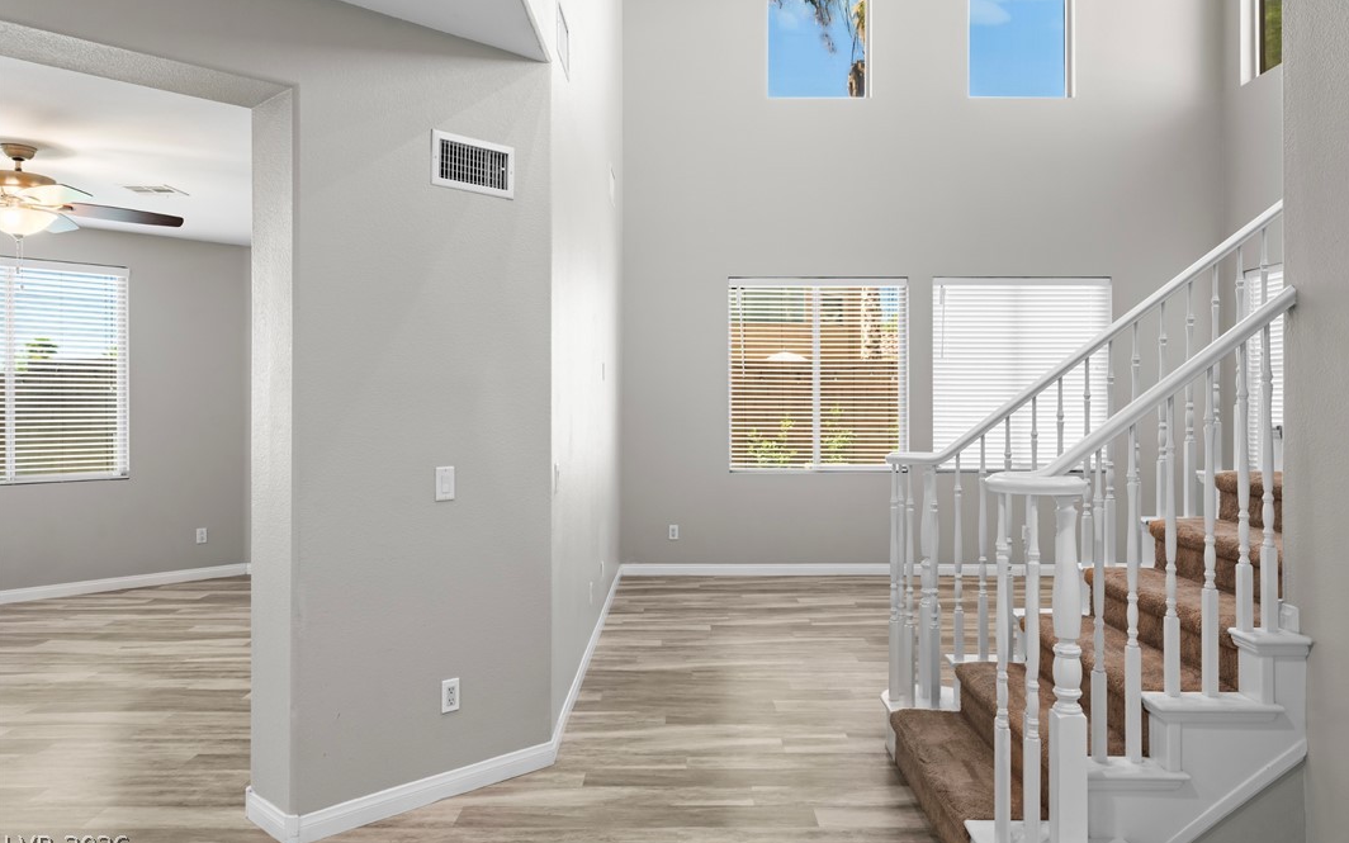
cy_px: 407
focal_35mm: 26
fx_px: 956
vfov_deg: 47.6
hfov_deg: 70.4
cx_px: 685
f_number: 8
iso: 400
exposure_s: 1/5
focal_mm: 25
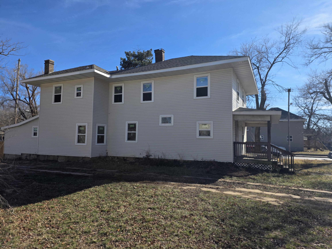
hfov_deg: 73.9
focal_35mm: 23
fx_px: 221
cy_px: 124
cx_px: 166
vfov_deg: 58.9
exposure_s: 1/4766
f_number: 1.7
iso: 80
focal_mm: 6.25
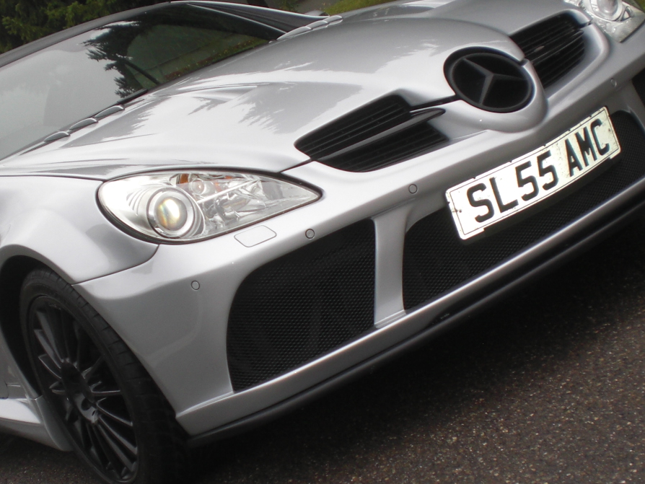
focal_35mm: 68
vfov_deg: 21.6
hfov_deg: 28.5
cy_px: 291
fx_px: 1267
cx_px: 253
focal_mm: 6.3
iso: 64
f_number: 3.1
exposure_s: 1/200
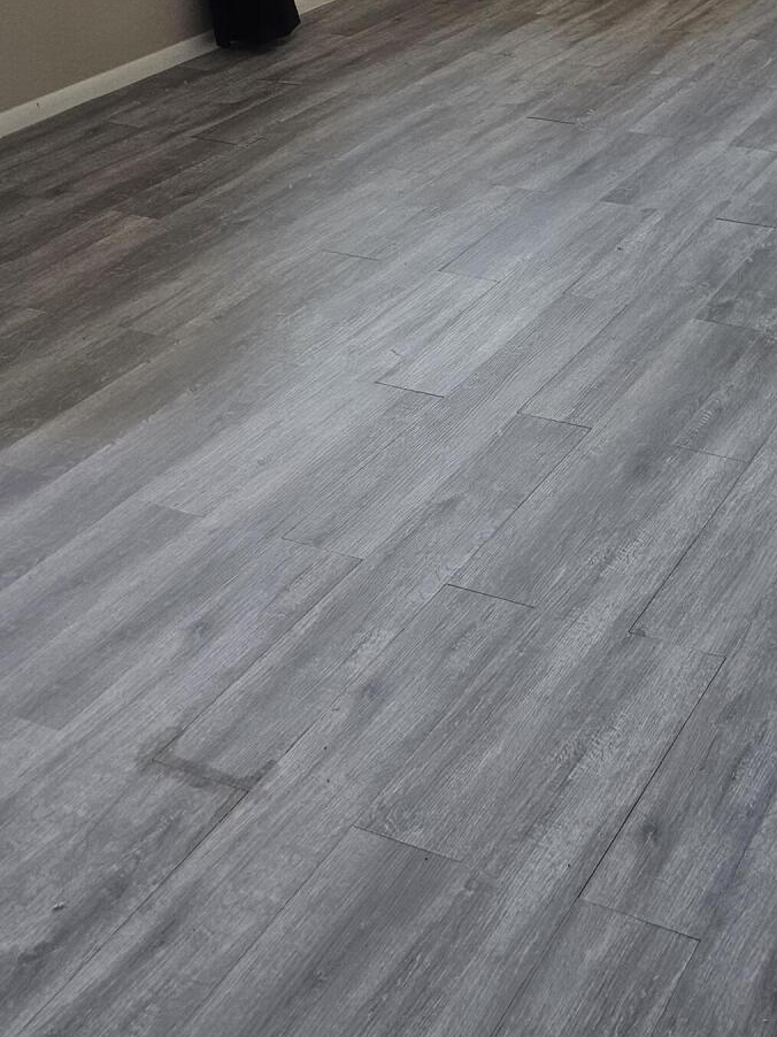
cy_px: 106
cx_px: 733
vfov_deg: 35.3
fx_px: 1527
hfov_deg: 27.3
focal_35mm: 51
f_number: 1.7
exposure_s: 1/180
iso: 160
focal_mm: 6.3
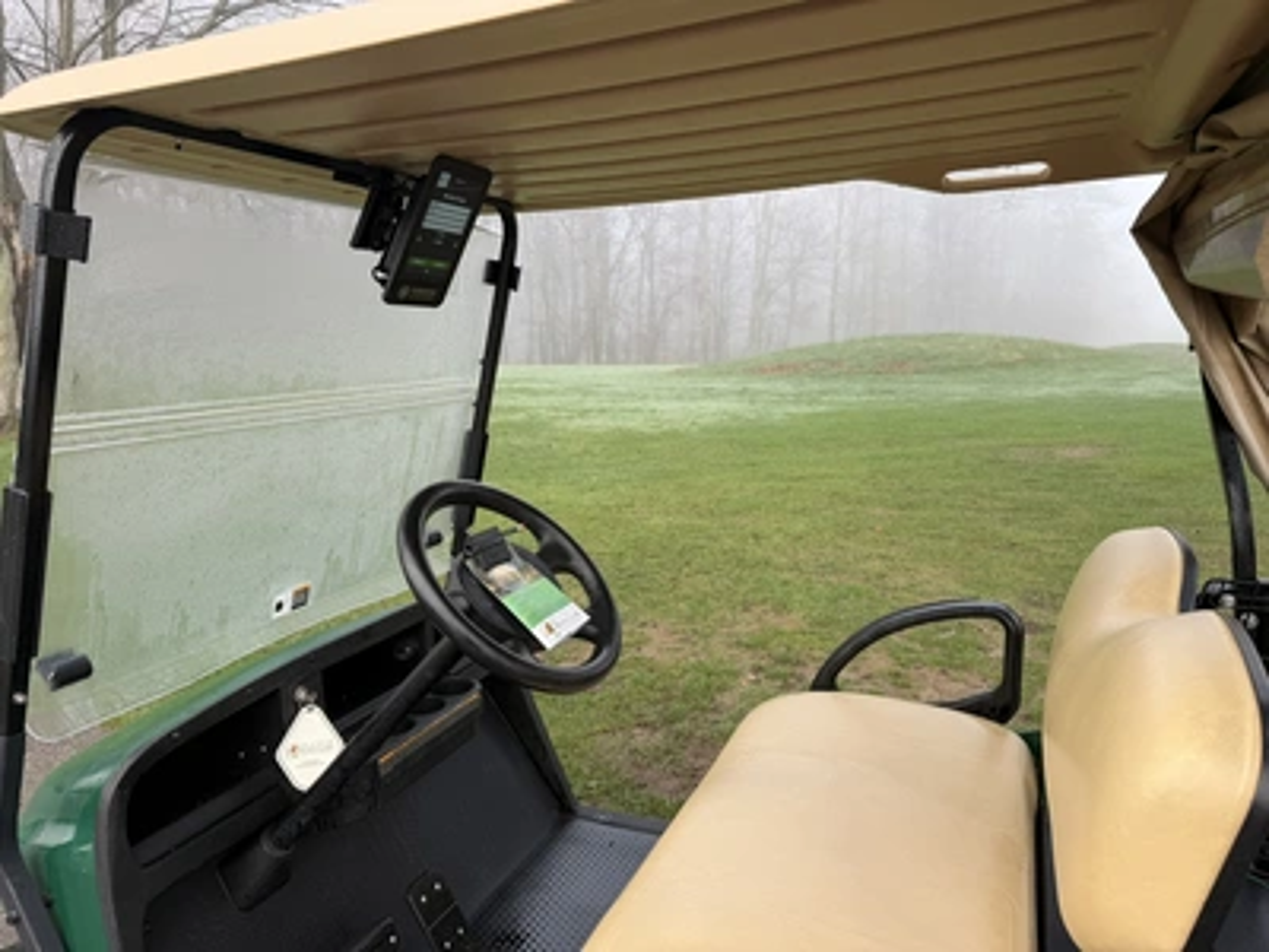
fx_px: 880
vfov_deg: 56.8
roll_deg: -0.4
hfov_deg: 71.6
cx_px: 634
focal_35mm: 24
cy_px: 476
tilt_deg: -5.3
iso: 80
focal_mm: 6.76
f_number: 1.78
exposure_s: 1/514
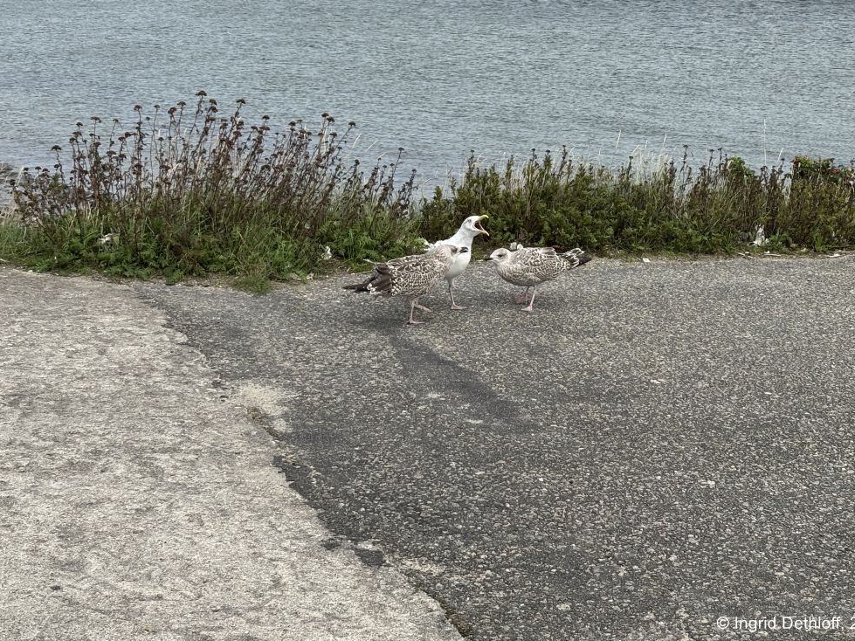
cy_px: 226
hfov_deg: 28.5
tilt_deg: -9.3
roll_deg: -1.6
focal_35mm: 68
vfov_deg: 21.5
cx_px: 501
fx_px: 1679
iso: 32
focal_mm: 5.96
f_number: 1.6
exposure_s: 1/2062
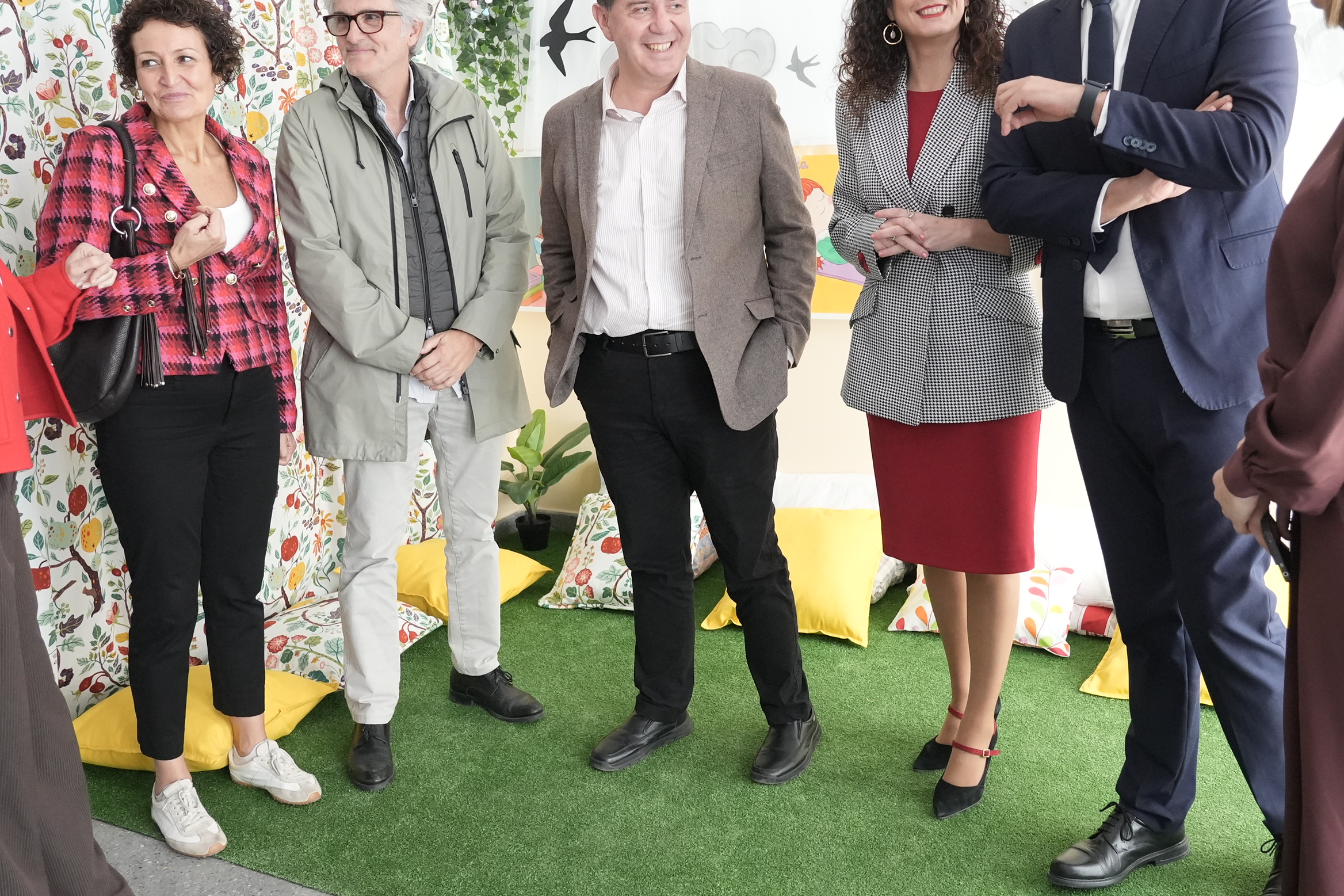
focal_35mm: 36
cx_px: 675
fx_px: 1344
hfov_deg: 53.1
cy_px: 390
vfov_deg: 36.8
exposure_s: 1/200
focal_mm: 24
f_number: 4
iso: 5000
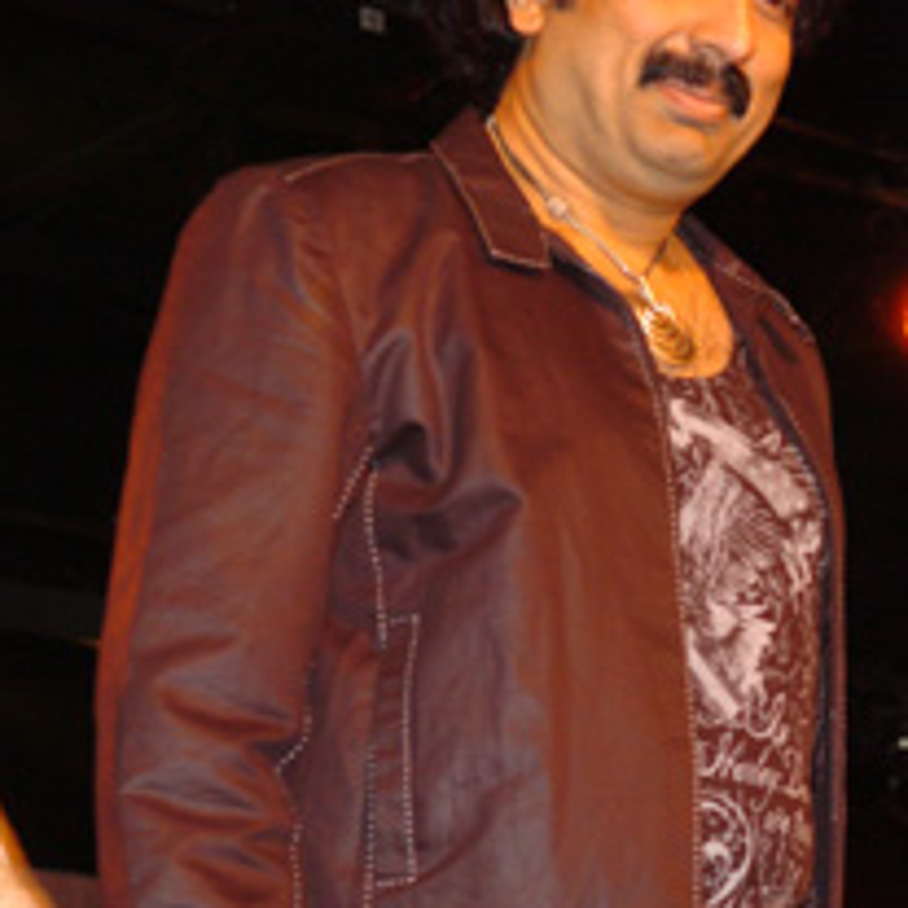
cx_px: 1241
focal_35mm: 162
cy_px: 551
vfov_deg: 10.8
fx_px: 4808
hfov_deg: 10.5
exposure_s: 1/60
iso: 400
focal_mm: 44
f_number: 4
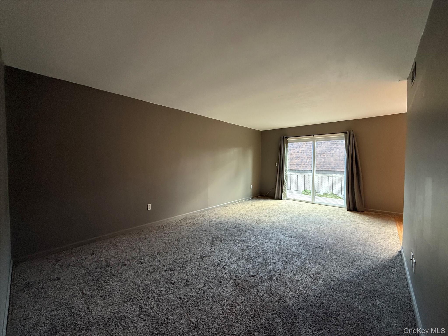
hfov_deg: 102.1
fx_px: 181
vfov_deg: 85.7
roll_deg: -0.2
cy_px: 168
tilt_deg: -1.5
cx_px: 224
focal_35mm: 14
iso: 320
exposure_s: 1/120
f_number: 2.2
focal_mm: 2.22
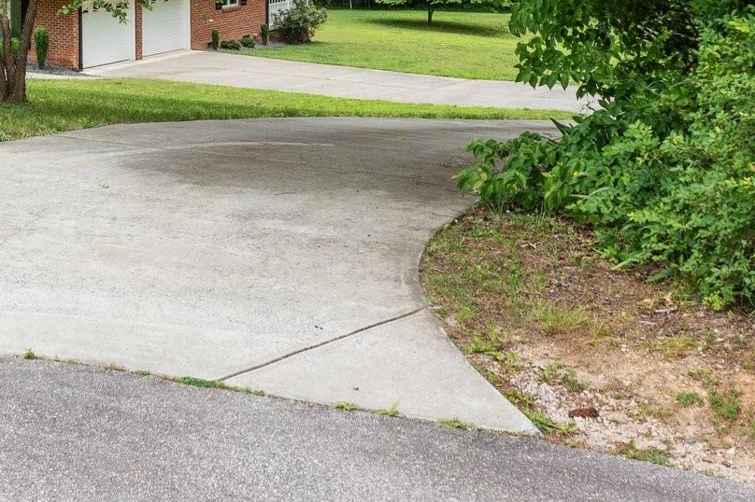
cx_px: 275
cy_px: -100
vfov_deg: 18.2
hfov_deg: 28.3
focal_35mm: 71
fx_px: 1488
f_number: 4.5
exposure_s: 1/200
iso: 100
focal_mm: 10.26
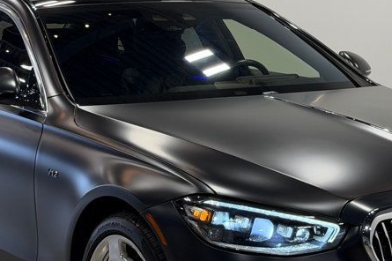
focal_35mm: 115
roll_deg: +1.8
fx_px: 1251
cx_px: 210
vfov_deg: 11.9
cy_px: 138
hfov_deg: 17.8
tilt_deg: -5.8
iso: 64
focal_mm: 6.76
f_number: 1.78
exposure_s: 1/233
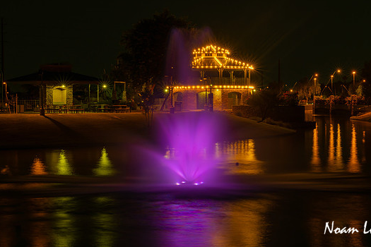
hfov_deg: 20.8
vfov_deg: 14.0
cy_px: 120
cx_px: 195
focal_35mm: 98
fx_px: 1010
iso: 100
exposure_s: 13
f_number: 20
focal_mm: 86
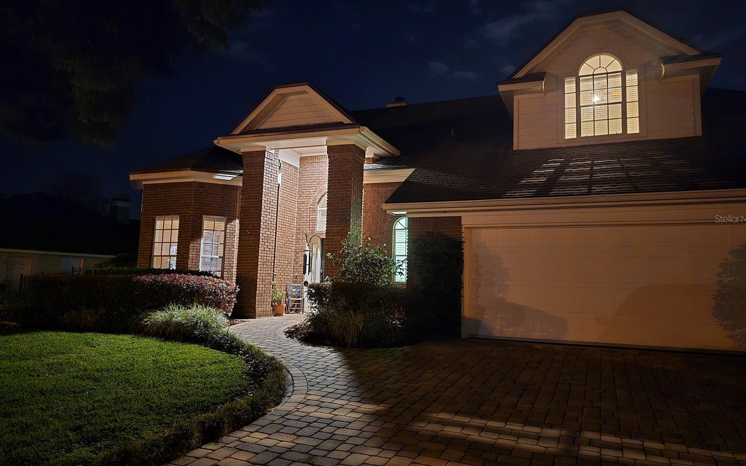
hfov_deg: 72.5
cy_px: 218
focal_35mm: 25
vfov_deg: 49.2
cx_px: 377
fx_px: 508
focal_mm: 6.3
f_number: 1.7
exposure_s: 1/15
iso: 2500
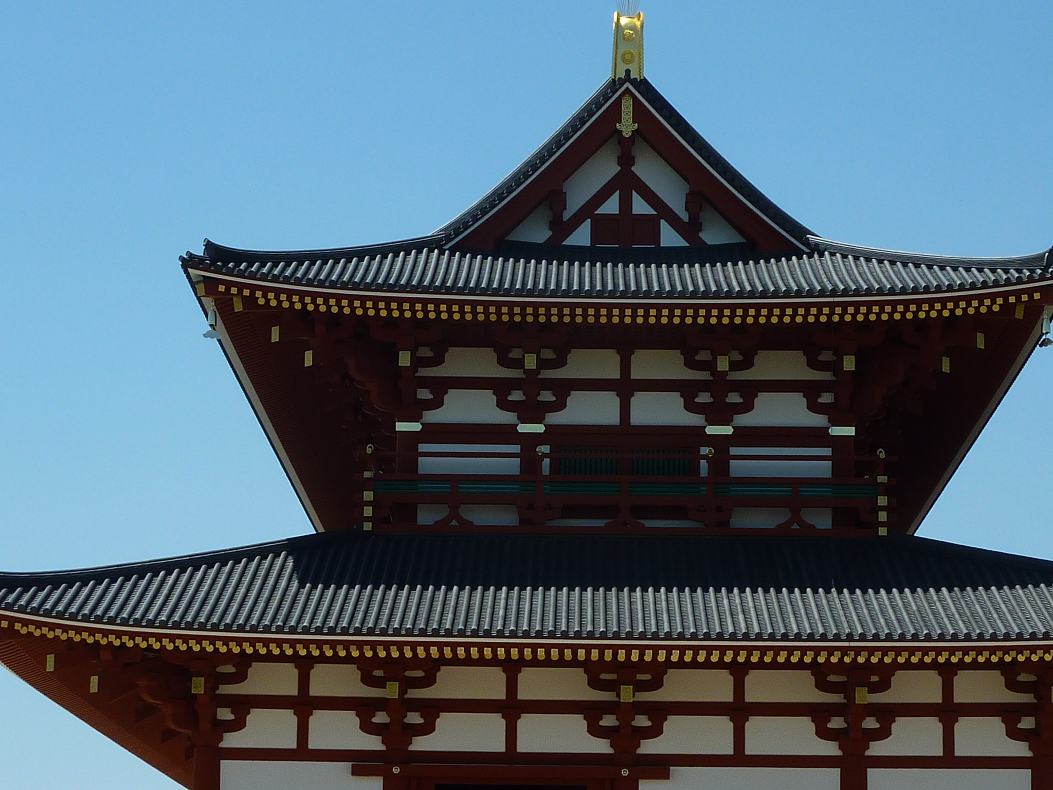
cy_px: 395
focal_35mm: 100
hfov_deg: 19.6
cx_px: 526
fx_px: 3042
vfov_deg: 14.8
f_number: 5
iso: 80
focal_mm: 9.1
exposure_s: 1/500
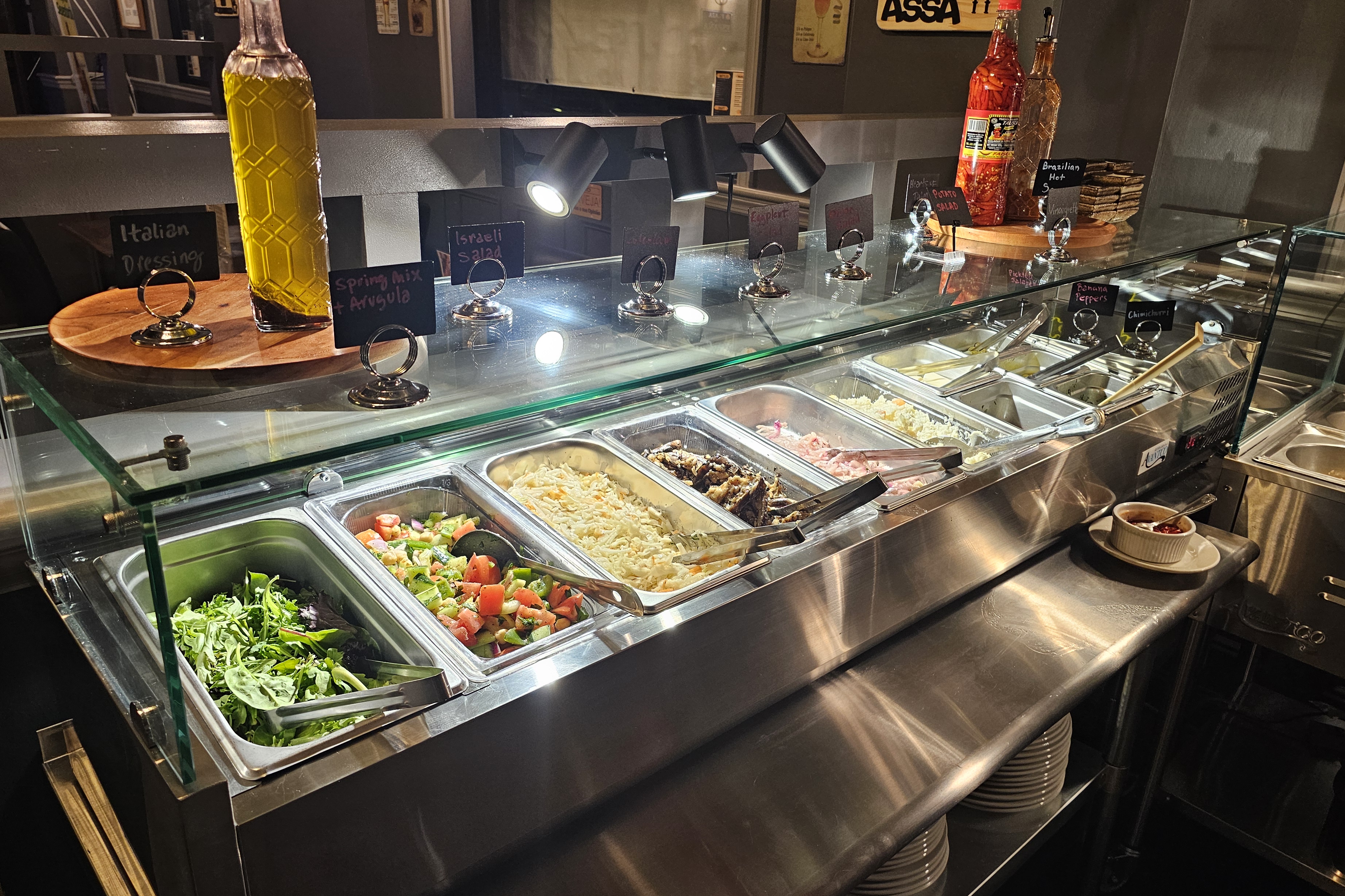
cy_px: 453
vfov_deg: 49.5
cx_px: 689
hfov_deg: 69.4
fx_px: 971
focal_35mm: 26
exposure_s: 1/120
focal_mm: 6.3
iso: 250
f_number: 1.7
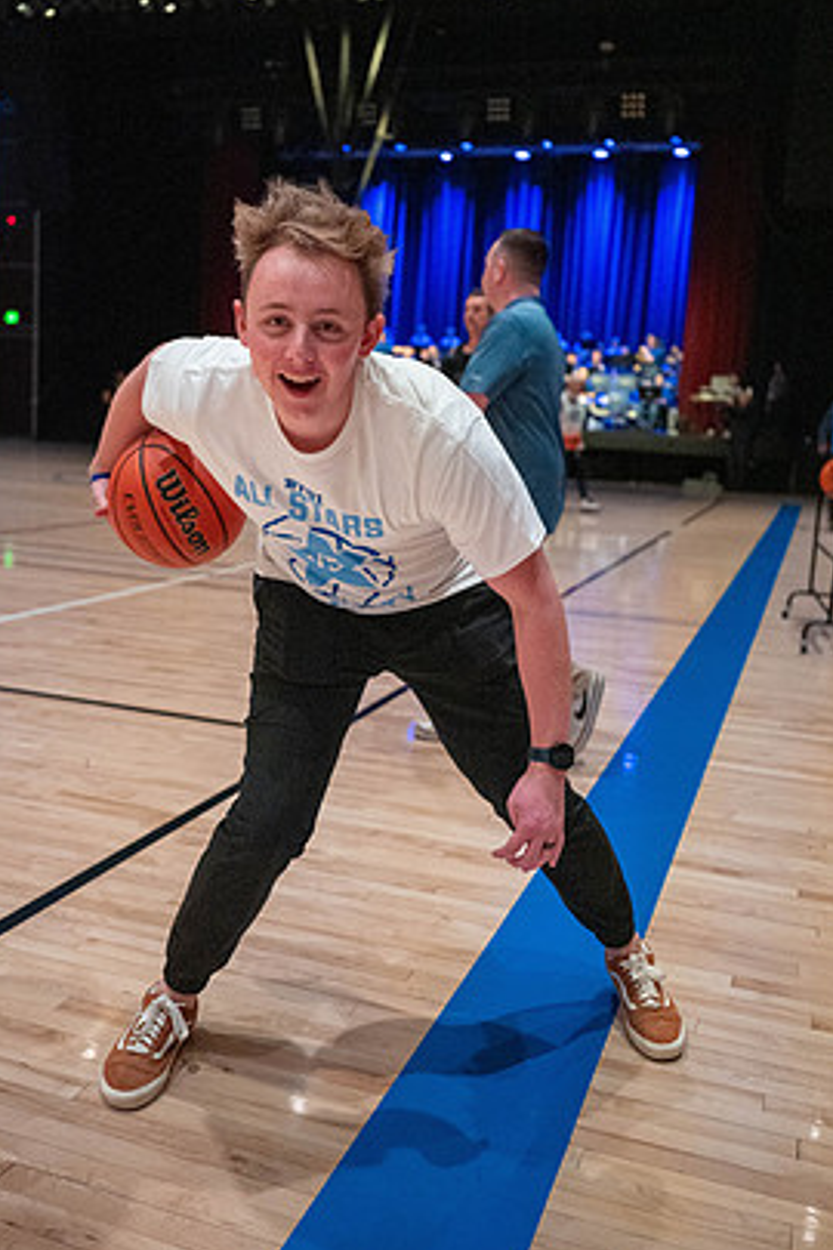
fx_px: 1215
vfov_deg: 54.4
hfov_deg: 37.8
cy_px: 583
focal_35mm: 35
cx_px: 376
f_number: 2.8
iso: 6400
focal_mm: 31.5
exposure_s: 1/1000
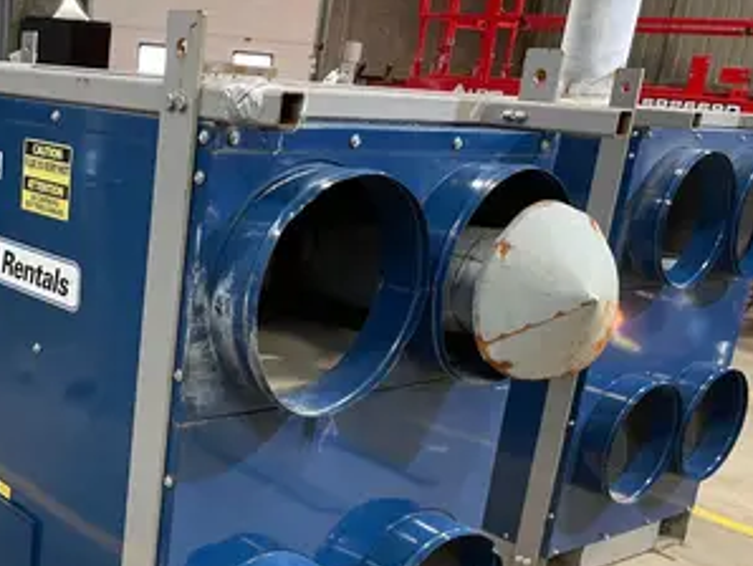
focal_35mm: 48
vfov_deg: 30.0
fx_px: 1045
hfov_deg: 37.1
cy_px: 398
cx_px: 73
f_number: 1.6
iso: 250
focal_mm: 4.2
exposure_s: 1/60
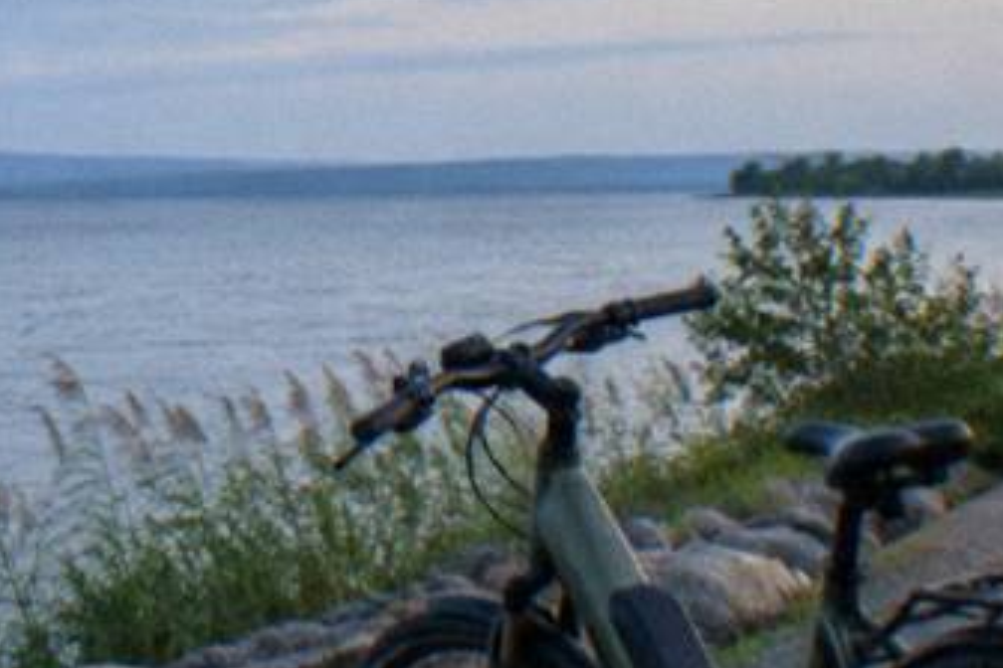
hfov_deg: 18.5
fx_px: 3064
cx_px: 263
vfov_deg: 12.4
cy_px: 495
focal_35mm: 110
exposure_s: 1/50
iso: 6400
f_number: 6.3
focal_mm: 37
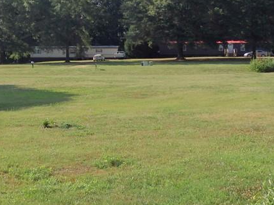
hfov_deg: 31.9
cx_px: 86
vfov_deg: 24.3
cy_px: 66
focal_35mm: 60
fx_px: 475
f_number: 8.7
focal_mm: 4.5
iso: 100
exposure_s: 1/160
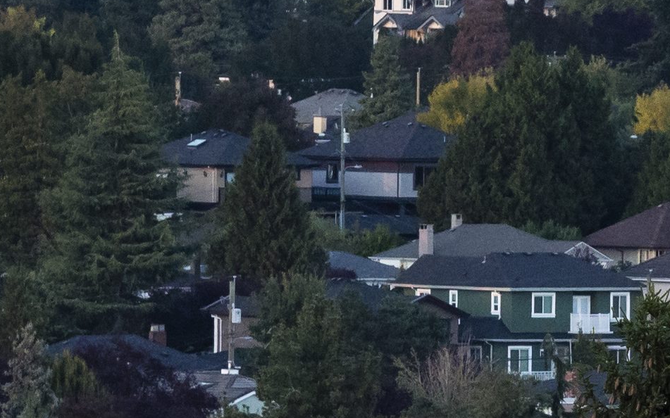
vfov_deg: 1.6
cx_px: 773
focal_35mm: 844
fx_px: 15408
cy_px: -47
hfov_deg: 2.5
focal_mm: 73
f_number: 3.5
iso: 800
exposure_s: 1/500
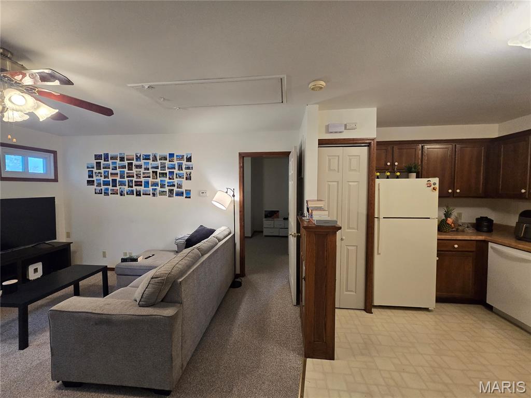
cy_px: 199
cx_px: 266
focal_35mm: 13
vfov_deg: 89.9
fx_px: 199
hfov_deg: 106.2
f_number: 2.2
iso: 320
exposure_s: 1/60
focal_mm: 2.2
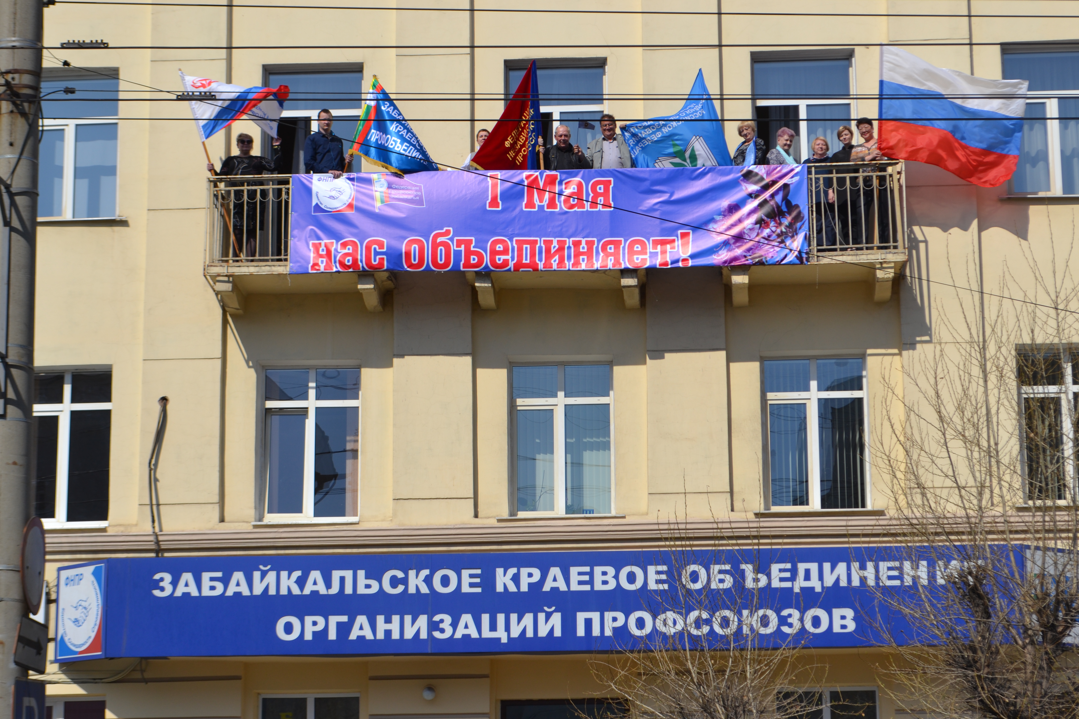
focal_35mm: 82
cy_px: 360
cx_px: 540
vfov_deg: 16.6
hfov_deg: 24.6
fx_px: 2473
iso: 100
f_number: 9
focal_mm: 55
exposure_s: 1/320
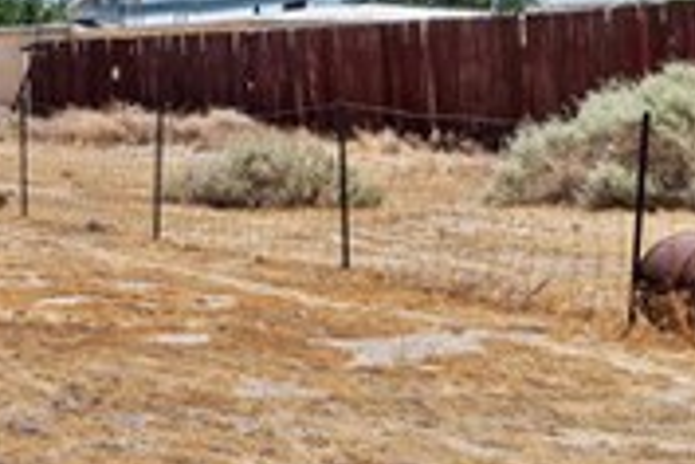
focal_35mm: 81
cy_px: 108
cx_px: -797
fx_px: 1564
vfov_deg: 16.8
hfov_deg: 16.6
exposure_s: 1/160
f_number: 18
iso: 320
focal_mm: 14
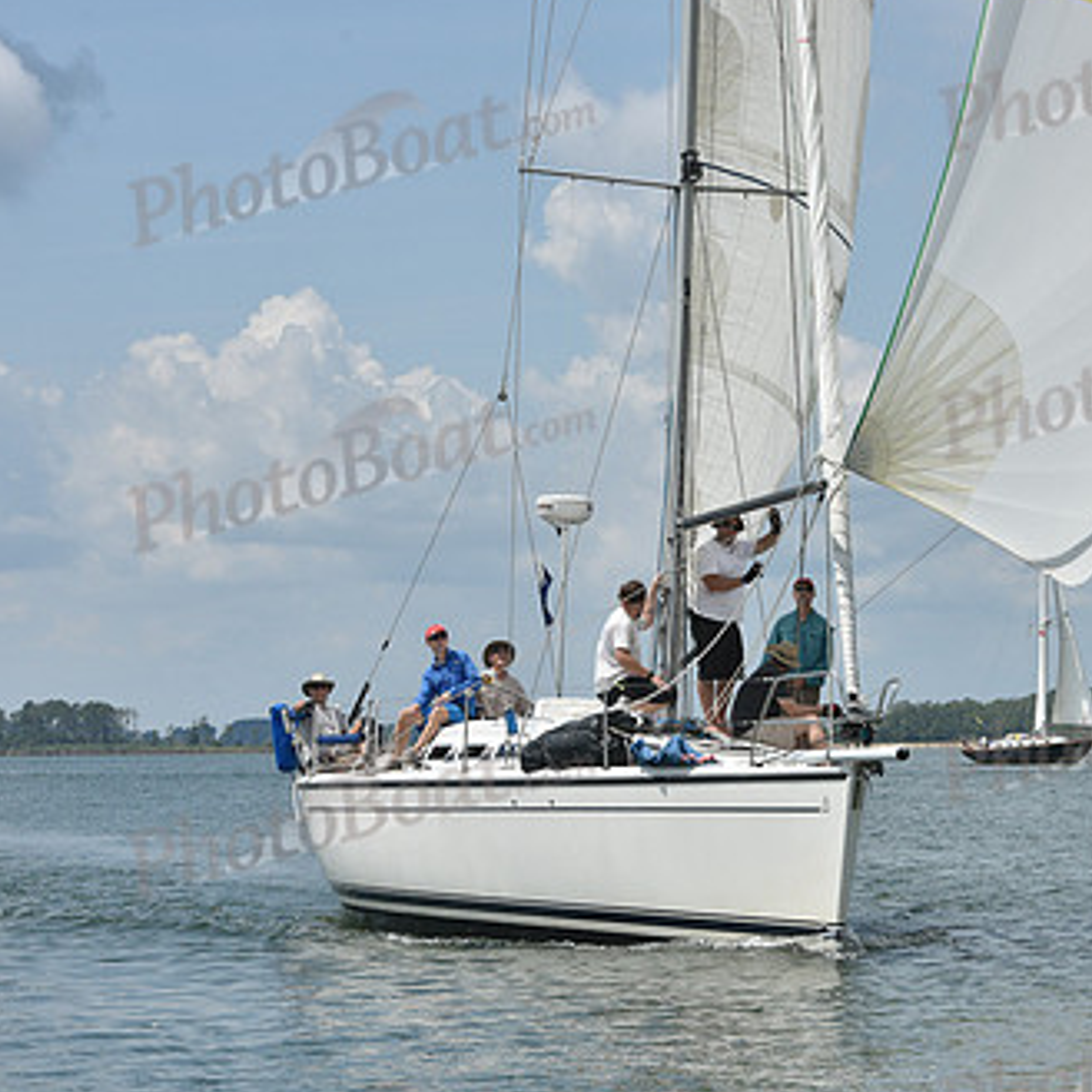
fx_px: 4818
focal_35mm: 135
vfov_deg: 12.9
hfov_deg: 12.9
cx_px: 770
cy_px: 592
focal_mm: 90
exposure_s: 1/1000
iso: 320
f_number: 11
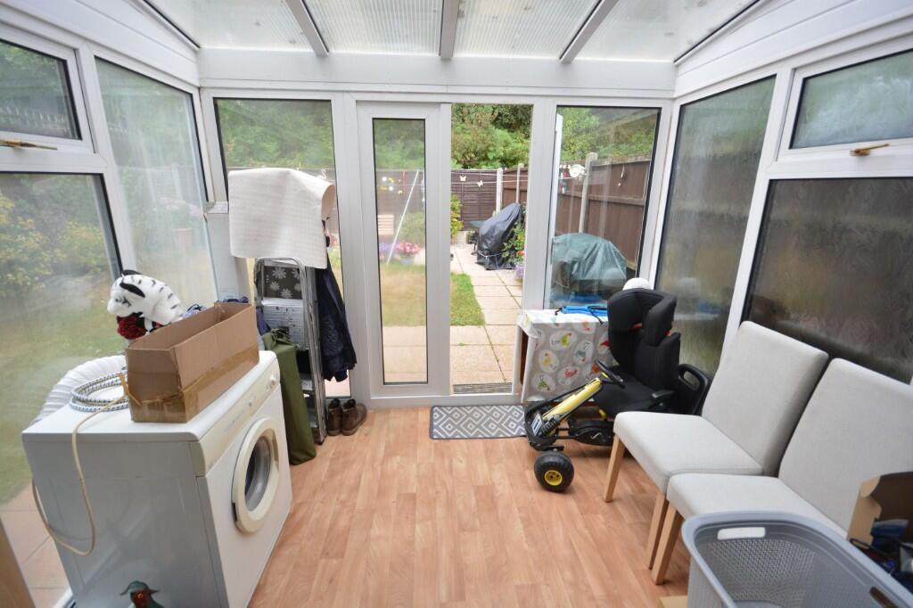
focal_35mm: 15
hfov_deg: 100.4
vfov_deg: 77.3
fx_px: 380
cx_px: 456
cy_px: 304
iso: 400
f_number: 8
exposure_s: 1/100
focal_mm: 10
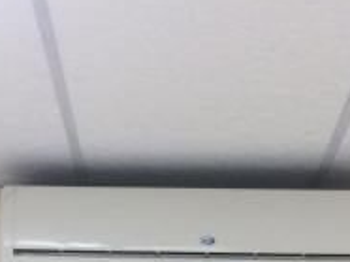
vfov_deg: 13.6
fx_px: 1010
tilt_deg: +6.9
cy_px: 430
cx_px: 154
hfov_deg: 19.7
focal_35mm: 100
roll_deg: -0.7
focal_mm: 4.15
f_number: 2.2
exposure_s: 1/30
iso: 100
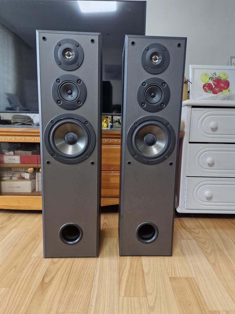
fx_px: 208
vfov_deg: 73.9
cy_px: 157
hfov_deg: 58.9
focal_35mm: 23
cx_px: 118
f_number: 1.8
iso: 800
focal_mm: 5.54
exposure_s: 1/120
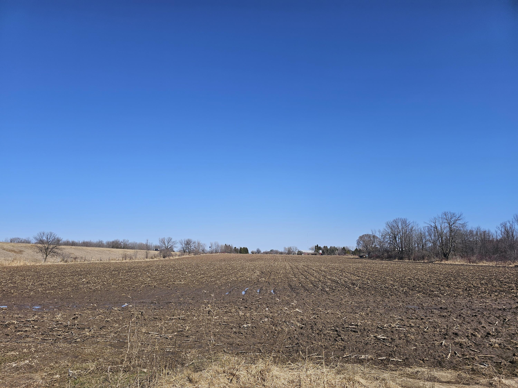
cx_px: 259
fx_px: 344
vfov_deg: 58.9
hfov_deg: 73.9
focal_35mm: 23
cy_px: 194
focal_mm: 6.3
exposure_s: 1/1139
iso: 10
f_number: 1.7
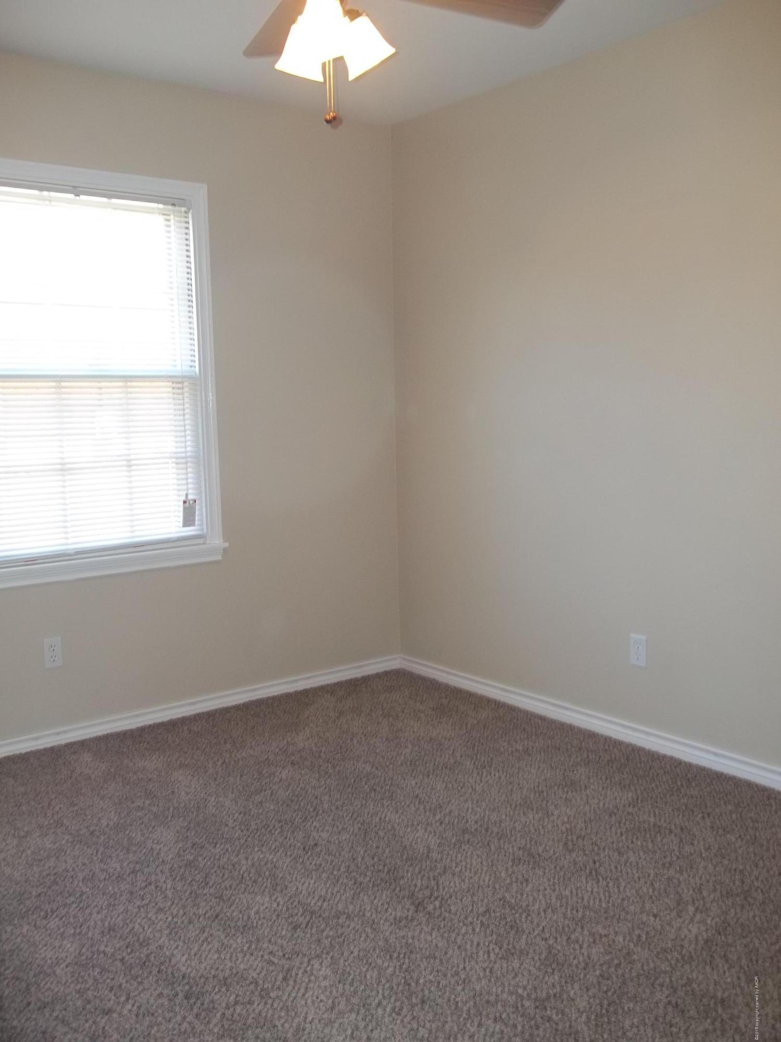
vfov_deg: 56.8
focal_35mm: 32
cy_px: 521
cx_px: 390
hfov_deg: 44.2
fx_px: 963
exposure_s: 1/30
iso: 80
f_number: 2.9
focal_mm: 5.7
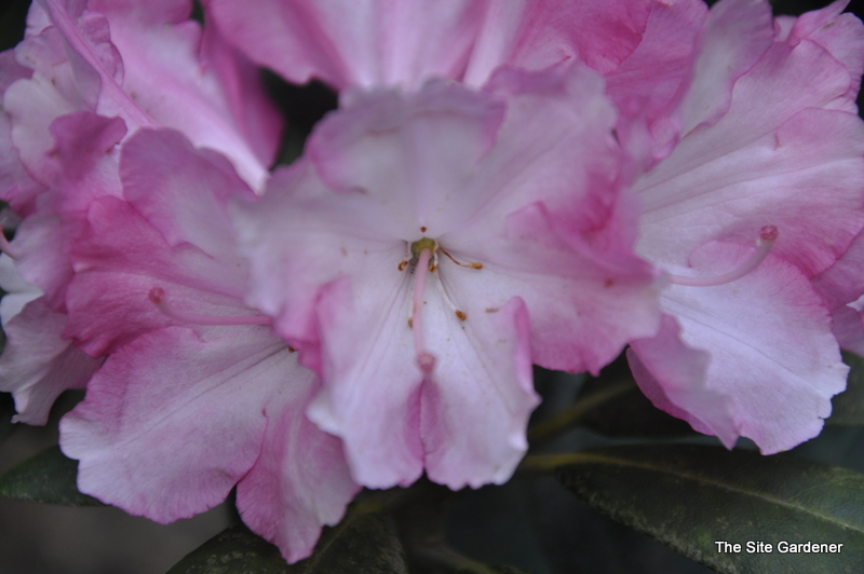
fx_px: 3309
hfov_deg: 14.9
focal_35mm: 138
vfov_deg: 9.9
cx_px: 432
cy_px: 287
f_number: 5.6
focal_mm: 92
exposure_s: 1/125
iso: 200
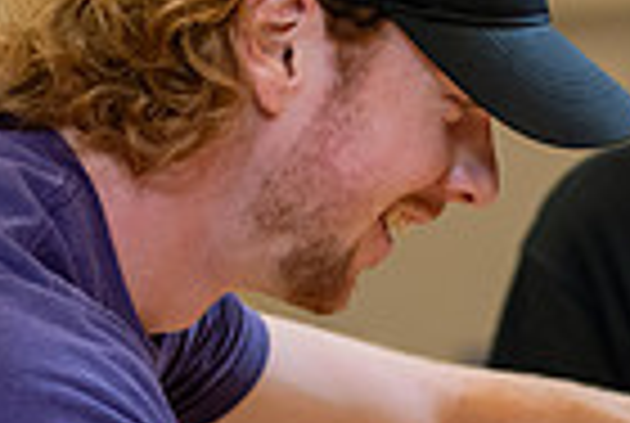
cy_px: 461
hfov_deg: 6.6
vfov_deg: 4.4
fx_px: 5437
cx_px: 774
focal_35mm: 310
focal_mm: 75
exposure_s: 1/160
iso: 500
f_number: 3.2
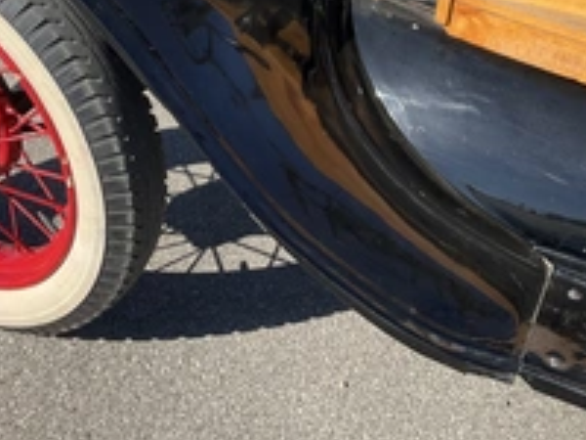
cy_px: 35
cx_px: 255
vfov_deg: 24.4
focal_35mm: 58
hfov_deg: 33.2
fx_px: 982
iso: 25
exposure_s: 1/962
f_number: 1.8
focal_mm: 3
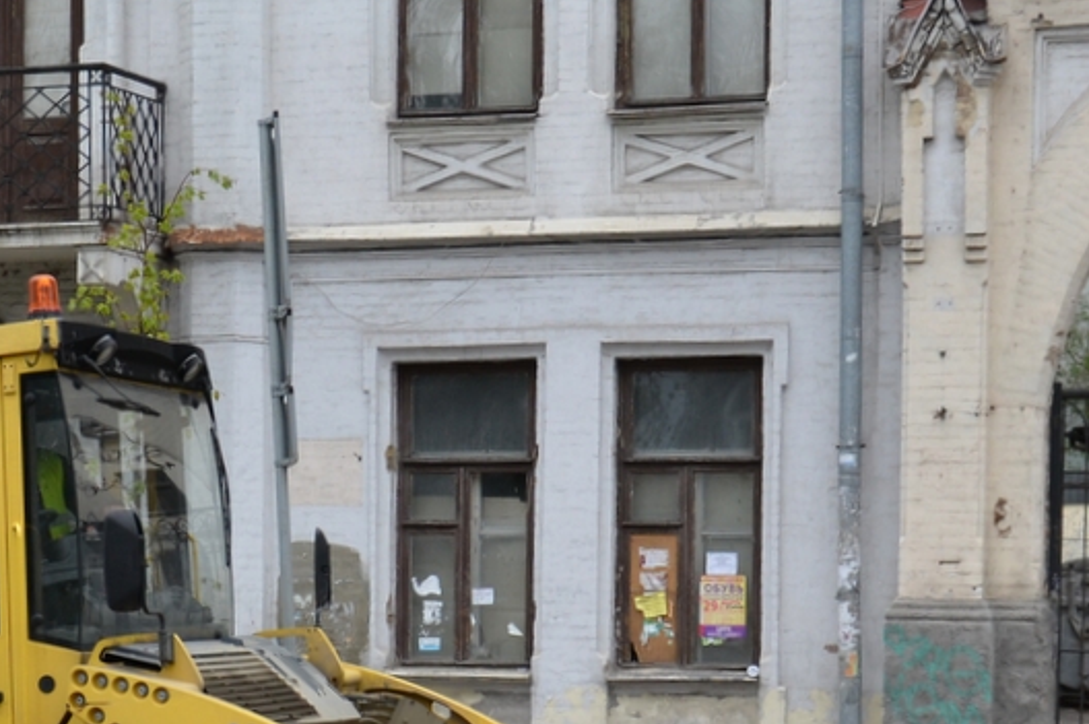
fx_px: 2267
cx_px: 132
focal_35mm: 75
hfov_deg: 26.2
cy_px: 619
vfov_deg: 17.9
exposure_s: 1/800
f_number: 3.8
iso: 400
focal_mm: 22
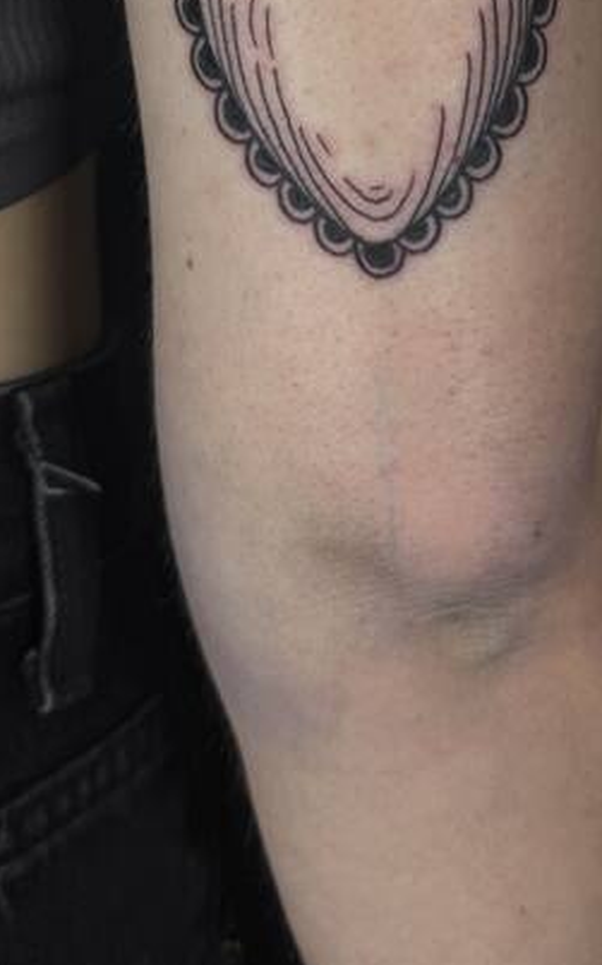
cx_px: 416
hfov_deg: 22.6
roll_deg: -0.5
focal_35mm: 57
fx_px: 1497
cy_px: 26
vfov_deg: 33.1
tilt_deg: -5.3
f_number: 1.78
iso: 64
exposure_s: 1/100
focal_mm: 6.76
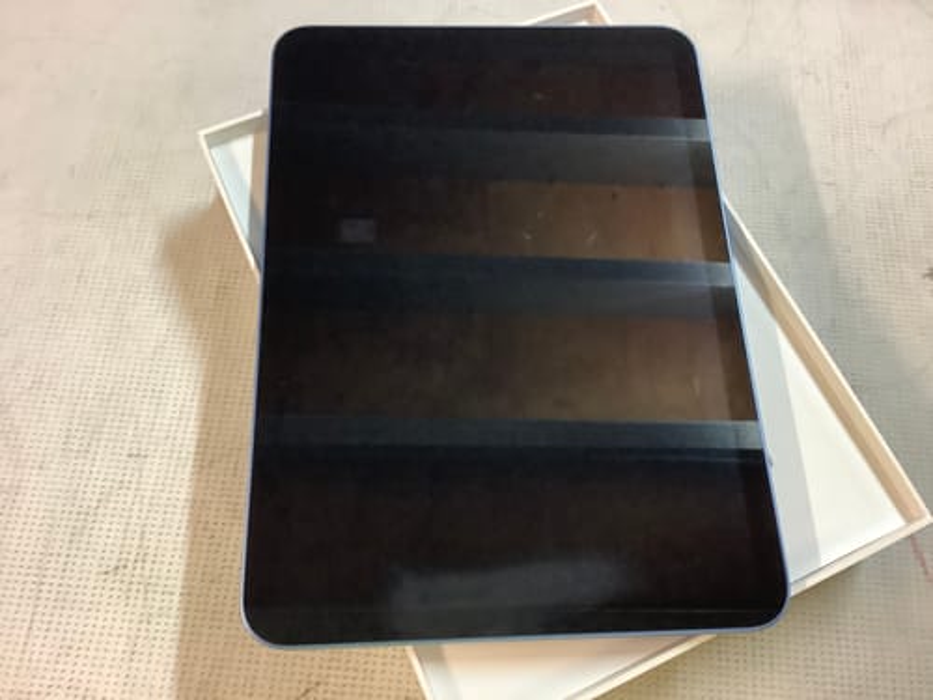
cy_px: 350
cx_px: 466
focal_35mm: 31
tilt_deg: -67.0
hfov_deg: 58.4
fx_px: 836
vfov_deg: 45.4
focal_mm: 3.3
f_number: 2.4
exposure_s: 1/33
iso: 250
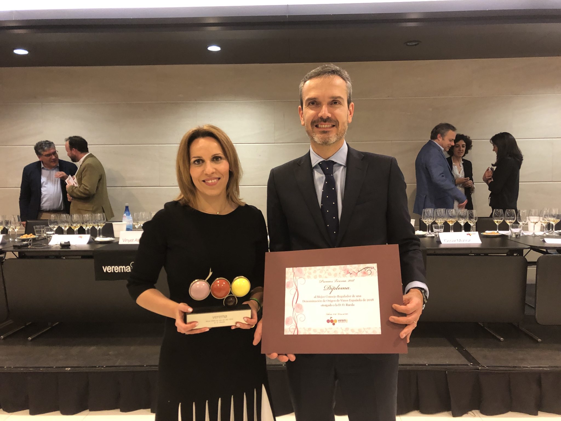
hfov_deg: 63.4
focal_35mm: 28
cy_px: 210
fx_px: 454
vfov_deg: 49.7
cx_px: 280
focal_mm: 3.99
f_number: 1.8
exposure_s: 1/15
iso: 80
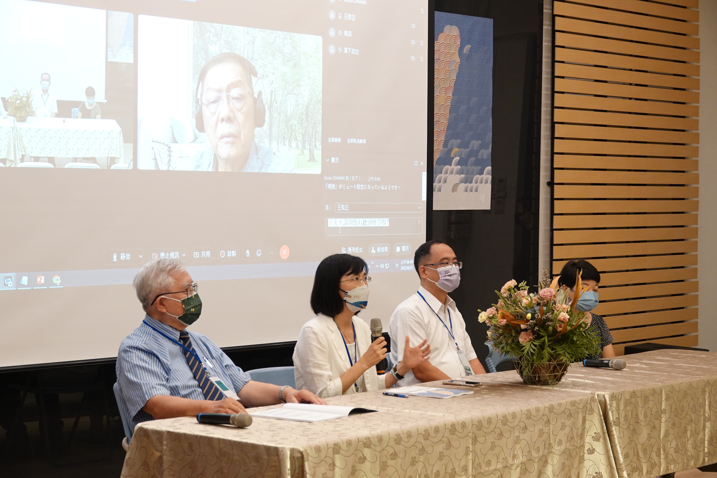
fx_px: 1573
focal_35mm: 79
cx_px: 358
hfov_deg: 25.7
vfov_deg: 17.3
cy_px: 239
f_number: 3.5
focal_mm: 28.91
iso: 1000
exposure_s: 1/80
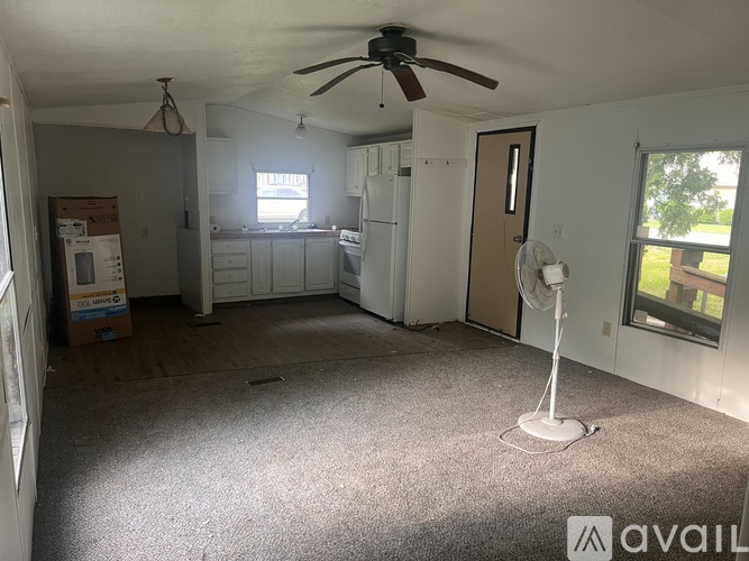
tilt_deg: -10.5
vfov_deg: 53.0
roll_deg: -1.2
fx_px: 562
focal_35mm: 26
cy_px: 280
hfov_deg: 67.3
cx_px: 374
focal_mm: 5.7
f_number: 1.5
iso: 80
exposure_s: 1/60
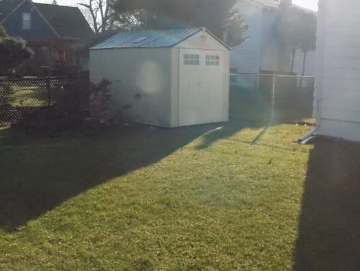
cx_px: 201
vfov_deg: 32.1
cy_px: 105
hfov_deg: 42.0
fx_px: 468
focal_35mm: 45
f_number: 9.9
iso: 800
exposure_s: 1/800
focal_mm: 4
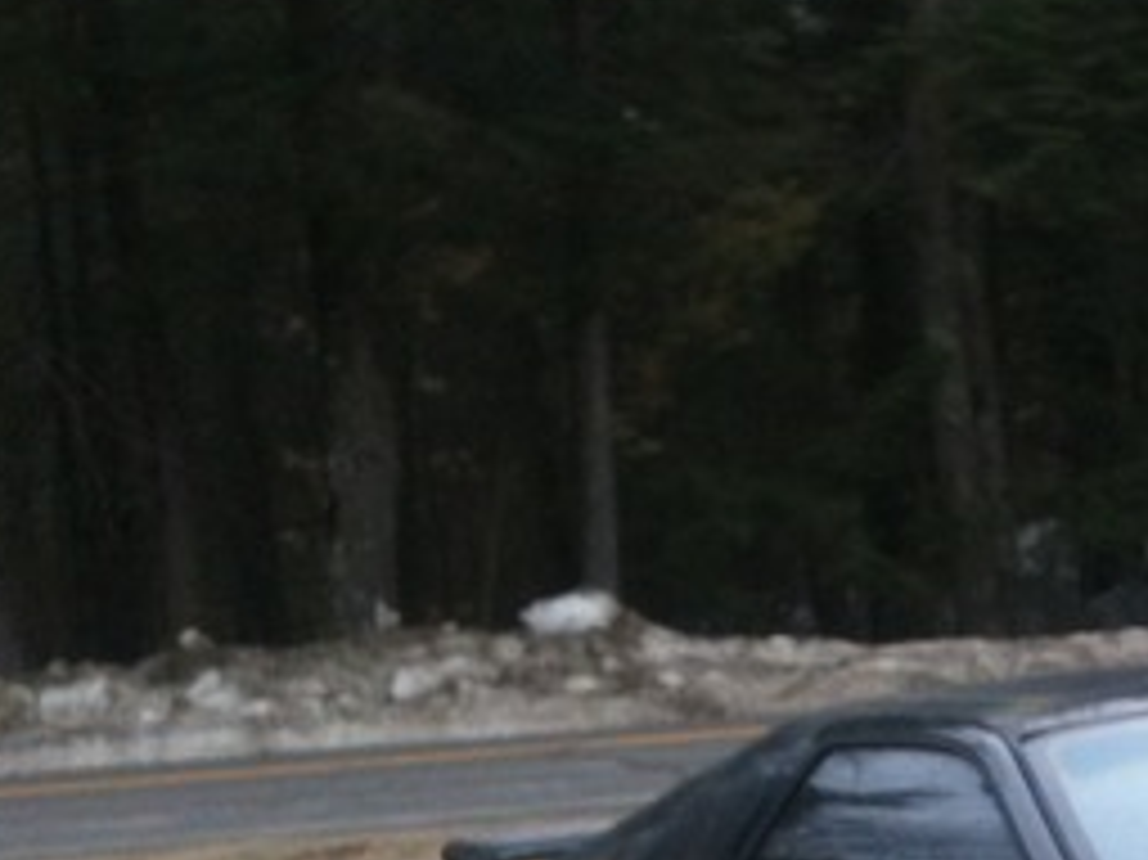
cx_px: 1409
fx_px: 3646
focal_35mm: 110
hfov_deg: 17.0
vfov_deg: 13.0
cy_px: 1139
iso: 64
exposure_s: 1/60
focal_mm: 3.85
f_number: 2.8
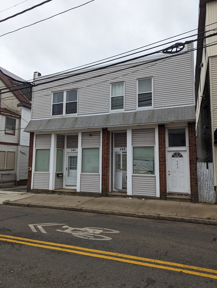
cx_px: 108
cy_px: 144
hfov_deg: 56.9
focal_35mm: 24
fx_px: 200
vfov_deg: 71.5
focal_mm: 6.81
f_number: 1.85
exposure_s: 1/393
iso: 45
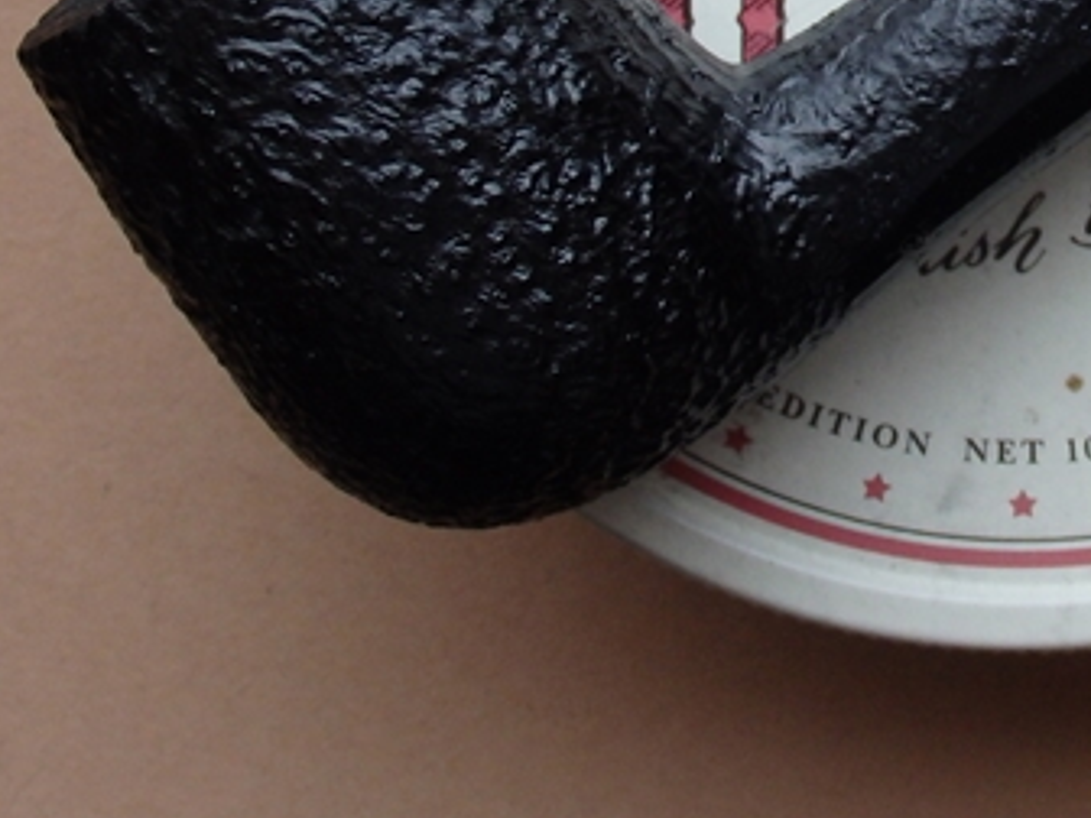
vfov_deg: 13.5
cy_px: -114
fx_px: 3372
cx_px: 1114
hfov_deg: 17.9
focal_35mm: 107
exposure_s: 1/50
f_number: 3.8
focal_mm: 8
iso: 320
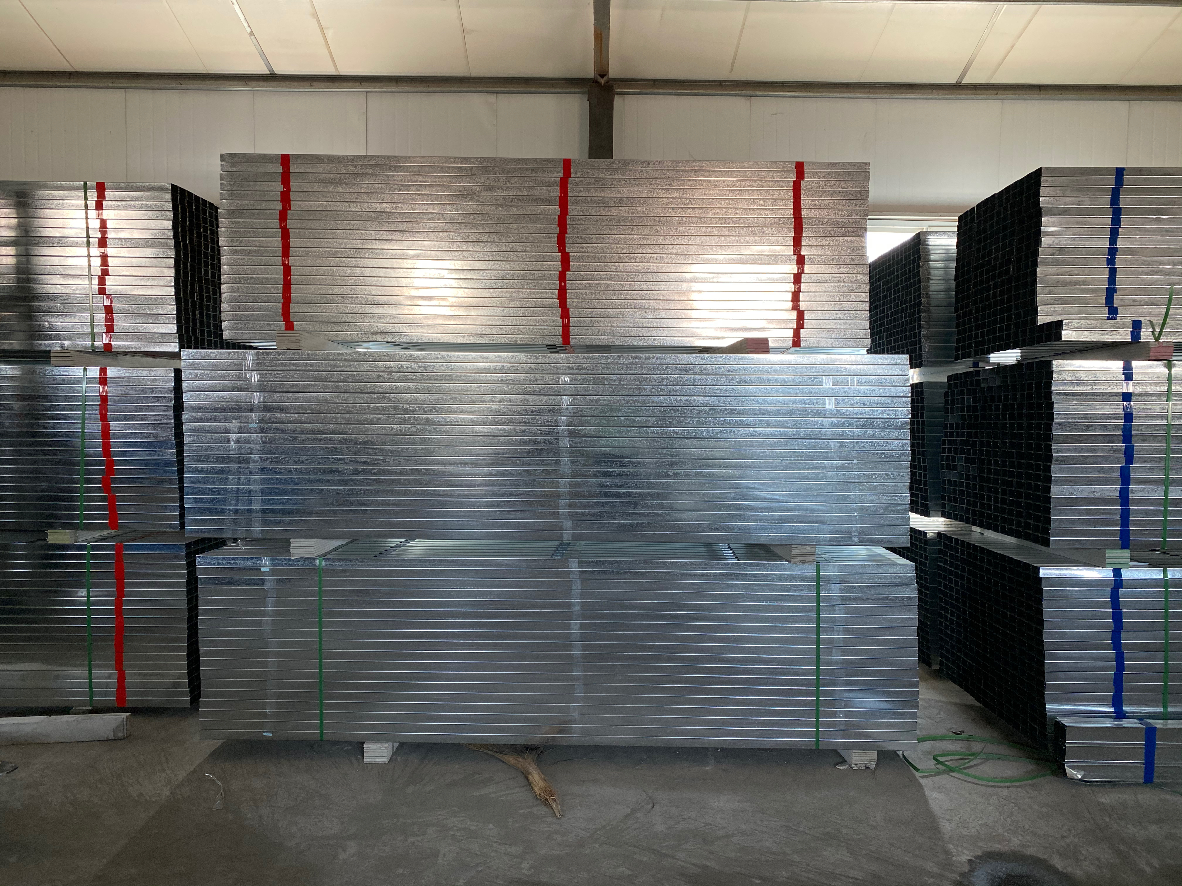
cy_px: 443
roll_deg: -0.8
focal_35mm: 26
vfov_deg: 53.1
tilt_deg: -2.2
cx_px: 591
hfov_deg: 67.3
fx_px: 888
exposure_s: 1/68
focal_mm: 4.25
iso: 125
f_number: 1.8
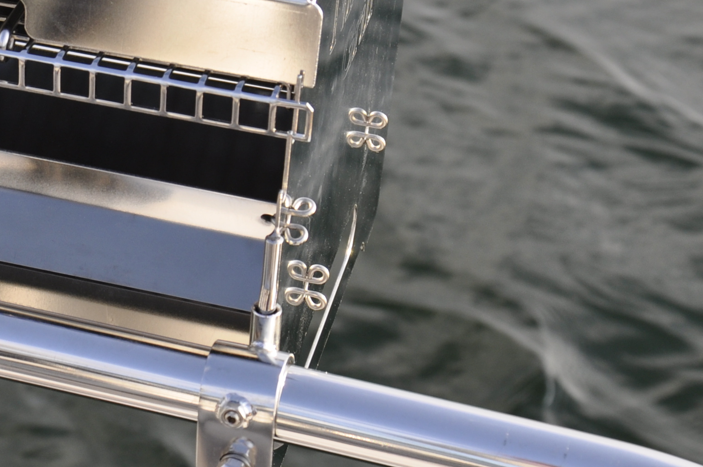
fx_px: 2770
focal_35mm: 142
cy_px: -54
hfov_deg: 14.4
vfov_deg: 9.5
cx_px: 111
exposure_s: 1/250
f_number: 8
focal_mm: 34
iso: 200
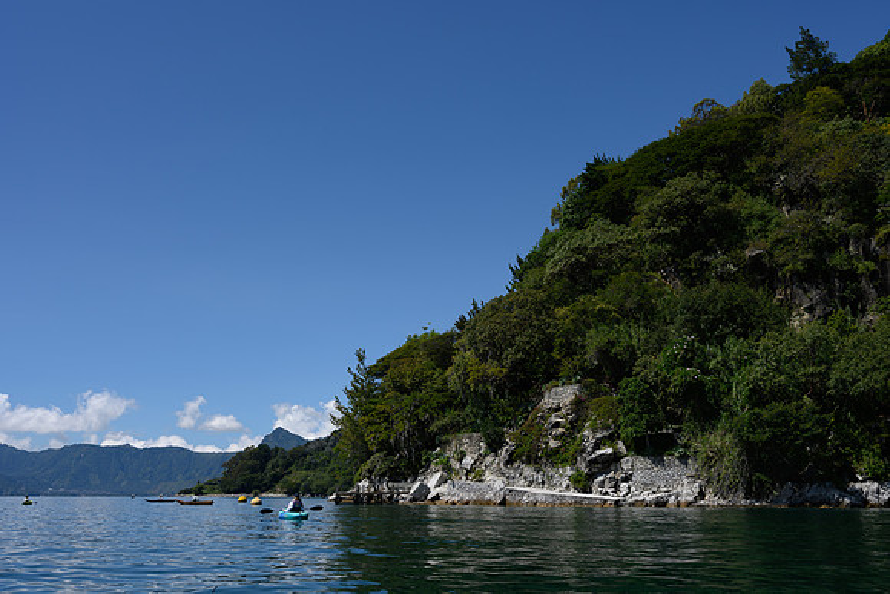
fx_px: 742
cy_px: 297
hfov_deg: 61.9
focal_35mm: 30
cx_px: 445
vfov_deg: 43.6
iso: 64
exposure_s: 1/400
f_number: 7.1
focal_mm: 30
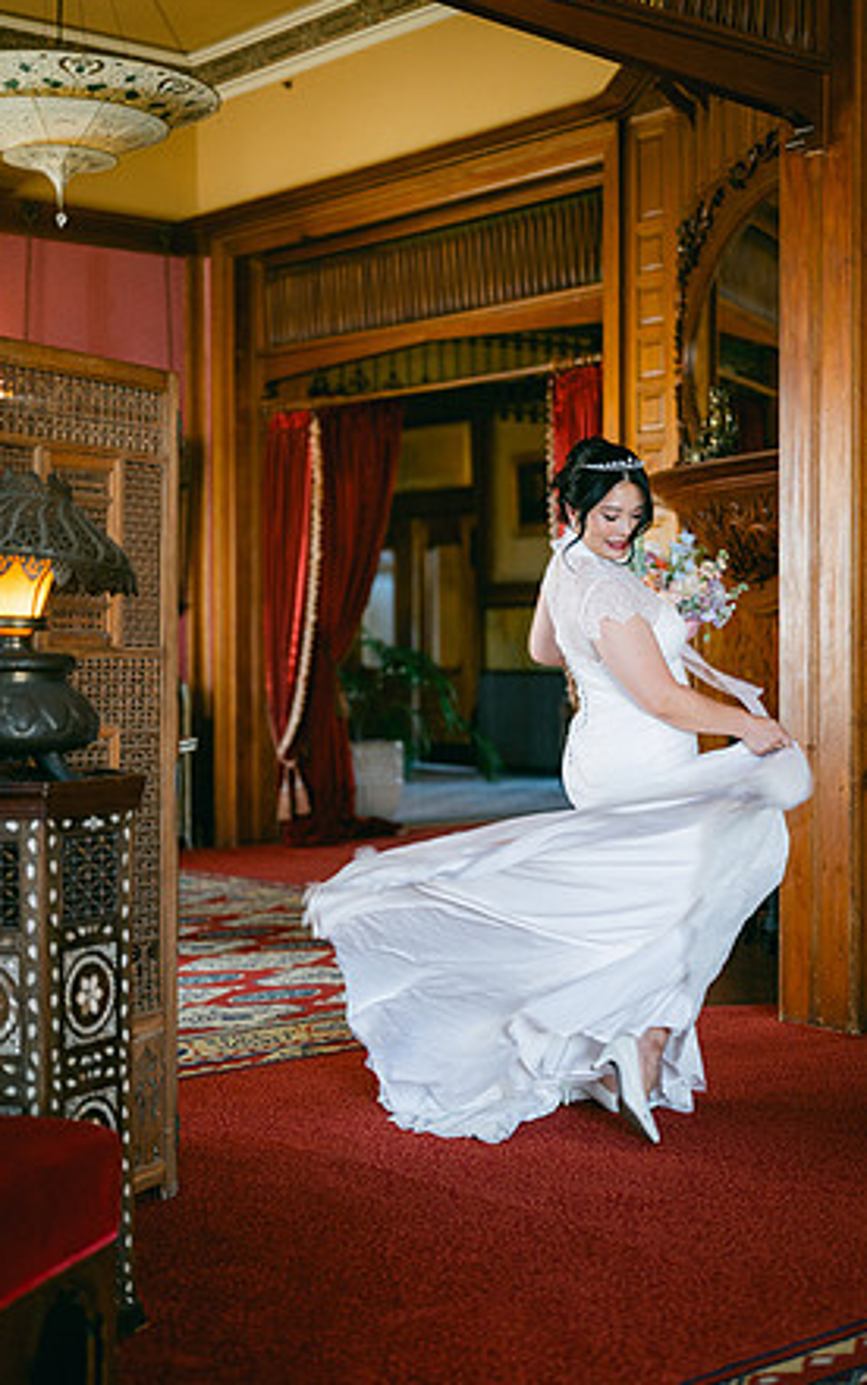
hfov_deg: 24.9
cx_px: 455
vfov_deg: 38.9
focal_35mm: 52
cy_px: 688
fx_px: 1964
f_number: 1.8
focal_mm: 50
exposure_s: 1/125
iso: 280
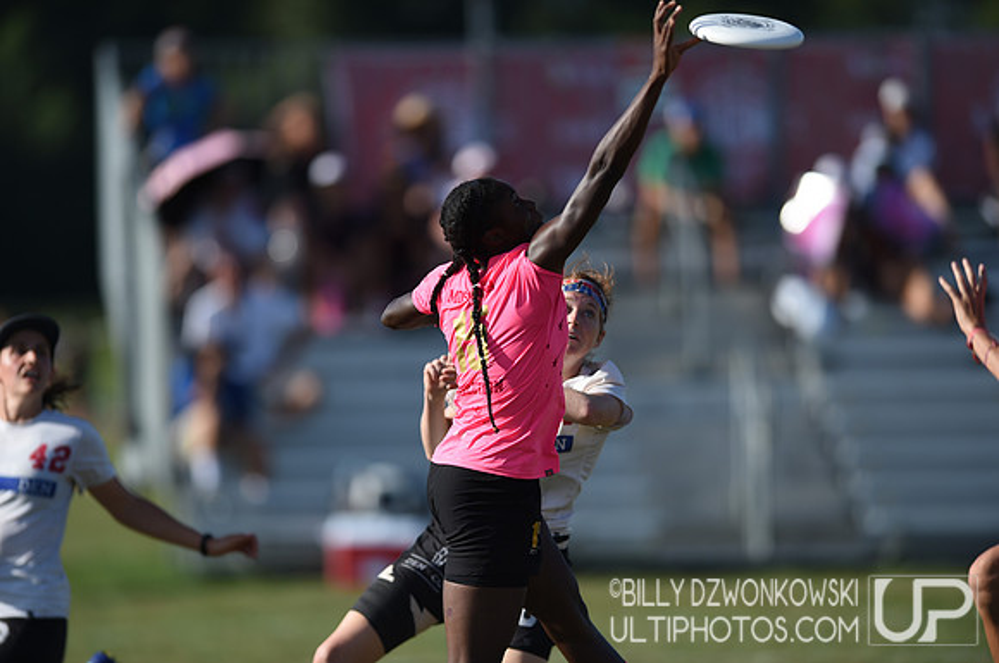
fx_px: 11084
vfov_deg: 3.4
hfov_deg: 5.2
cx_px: 500
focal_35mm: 400
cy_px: 332
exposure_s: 1/2000
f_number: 2.8
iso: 100
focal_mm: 400
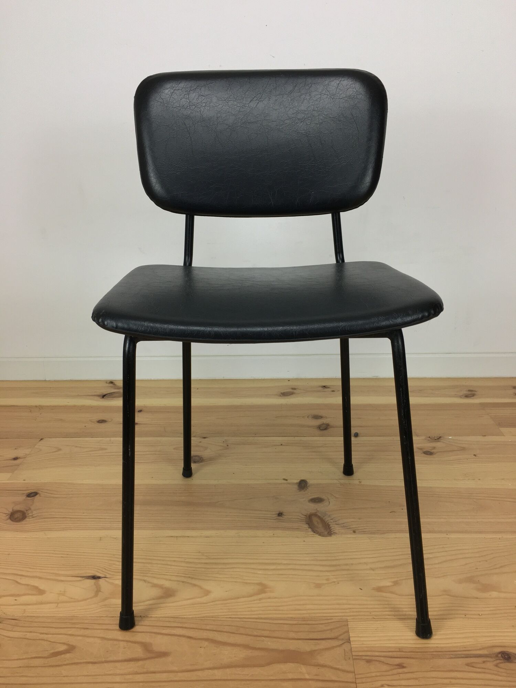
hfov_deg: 48.2
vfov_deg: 61.7
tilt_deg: -19.5
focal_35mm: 29
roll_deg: +0.9
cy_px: 344
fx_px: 576
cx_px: 258
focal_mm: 4.15
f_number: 2.2
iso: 40
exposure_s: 1/33
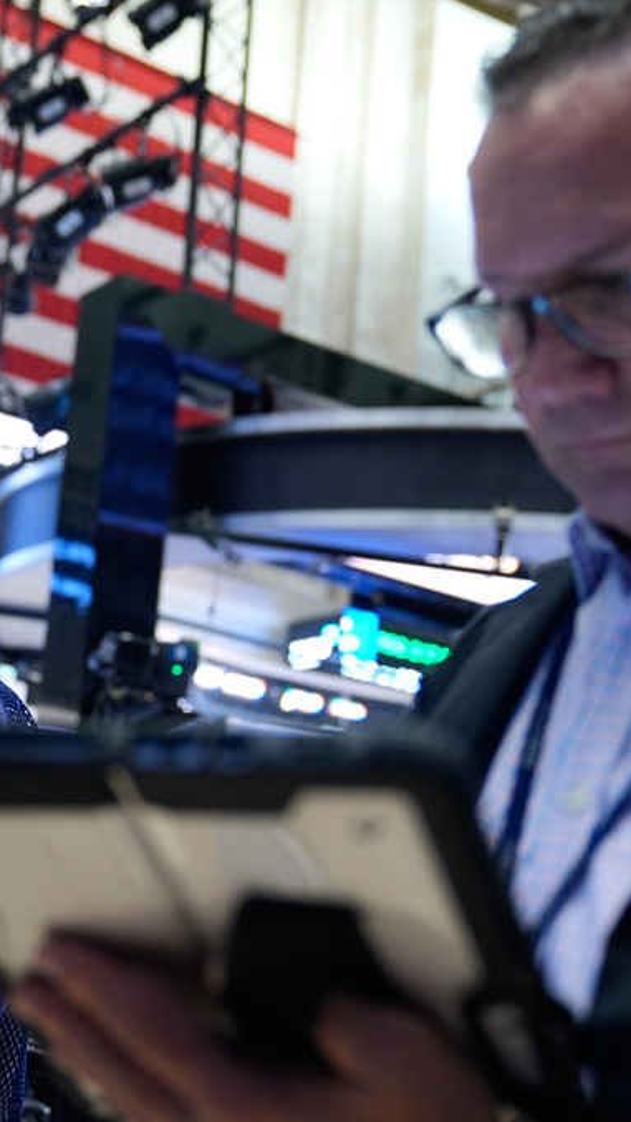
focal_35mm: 57
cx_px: -41
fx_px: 1695
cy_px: 562
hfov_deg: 20.2
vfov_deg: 36.6
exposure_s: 1/60
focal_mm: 36
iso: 1250
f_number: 2.8
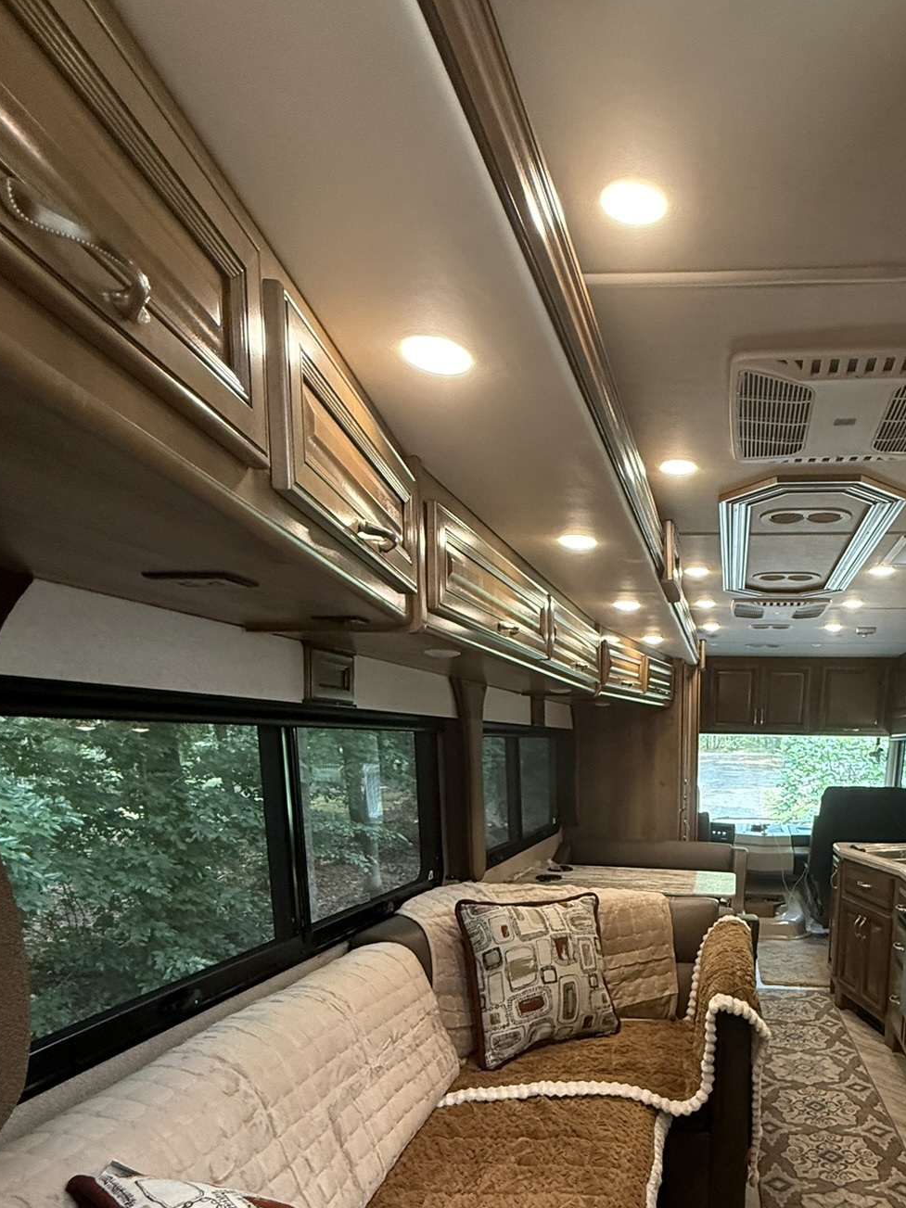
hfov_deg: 58.2
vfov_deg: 72.0
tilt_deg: -9.7
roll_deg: -1.3
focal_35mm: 22
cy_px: 882
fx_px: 768
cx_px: 670
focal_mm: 2.22
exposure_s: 1/62
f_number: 2.2
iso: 320
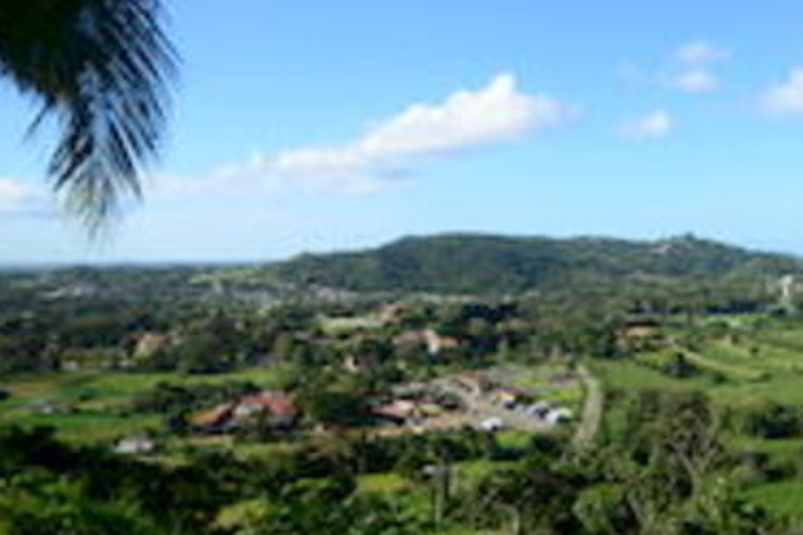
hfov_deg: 52.6
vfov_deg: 38.9
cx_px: 630
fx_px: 758
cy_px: 251
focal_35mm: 34
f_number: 3.5
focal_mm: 18
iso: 100
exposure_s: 1/640
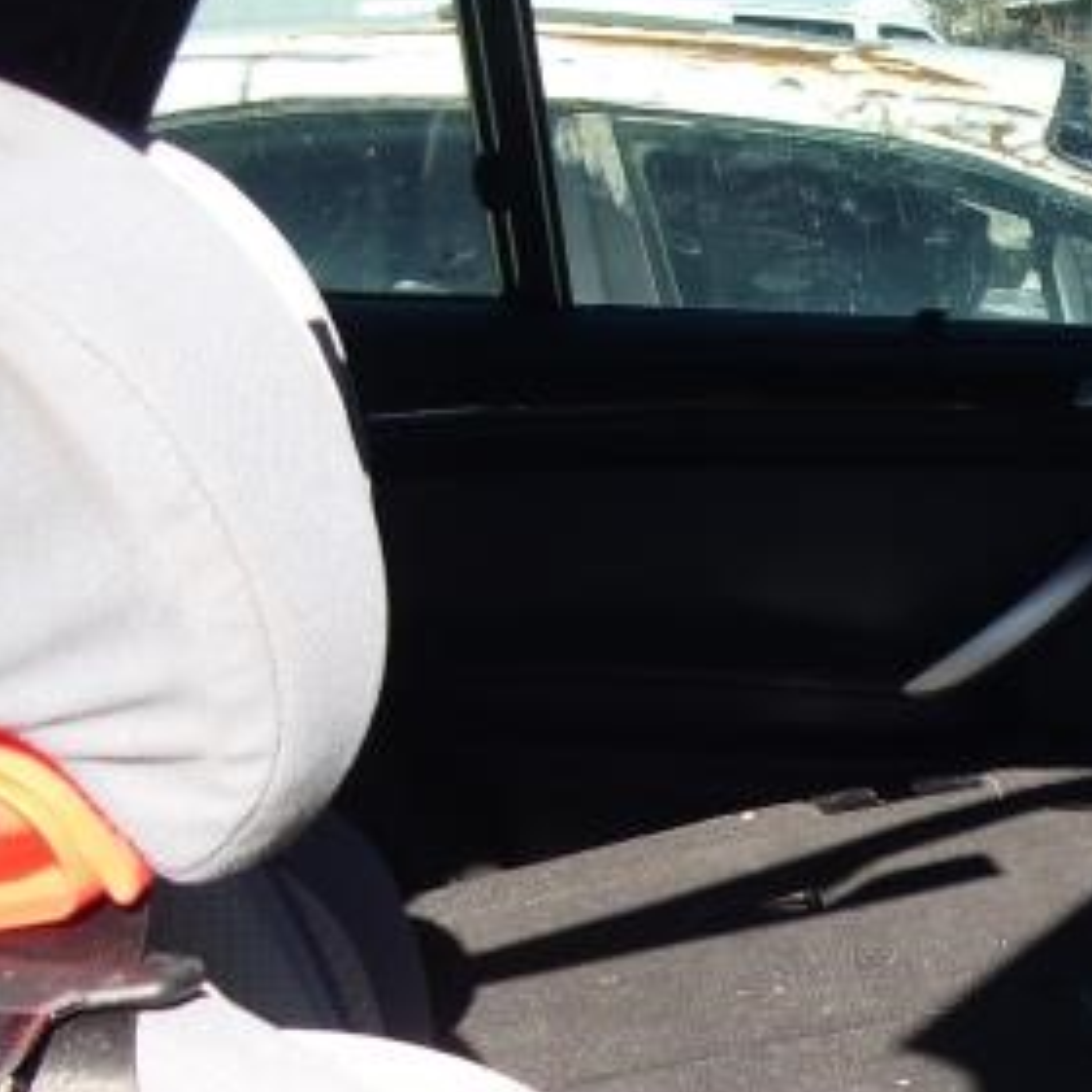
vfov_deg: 18.7
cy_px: 1018
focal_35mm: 91
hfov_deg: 18.4
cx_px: 1174
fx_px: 3248
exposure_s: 1/320
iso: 80
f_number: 3.1
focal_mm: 6.3
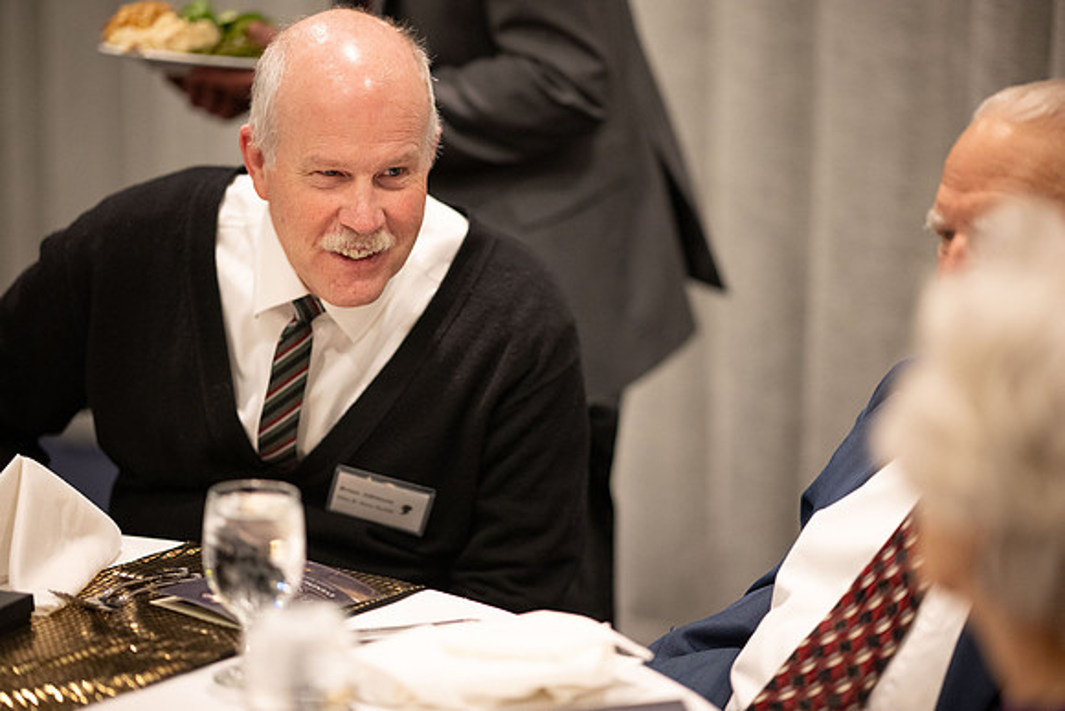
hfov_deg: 19.5
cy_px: 356
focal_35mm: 105
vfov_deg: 13.0
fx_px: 3107
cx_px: 532
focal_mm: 105
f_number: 1.4
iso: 2000
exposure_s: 1/400
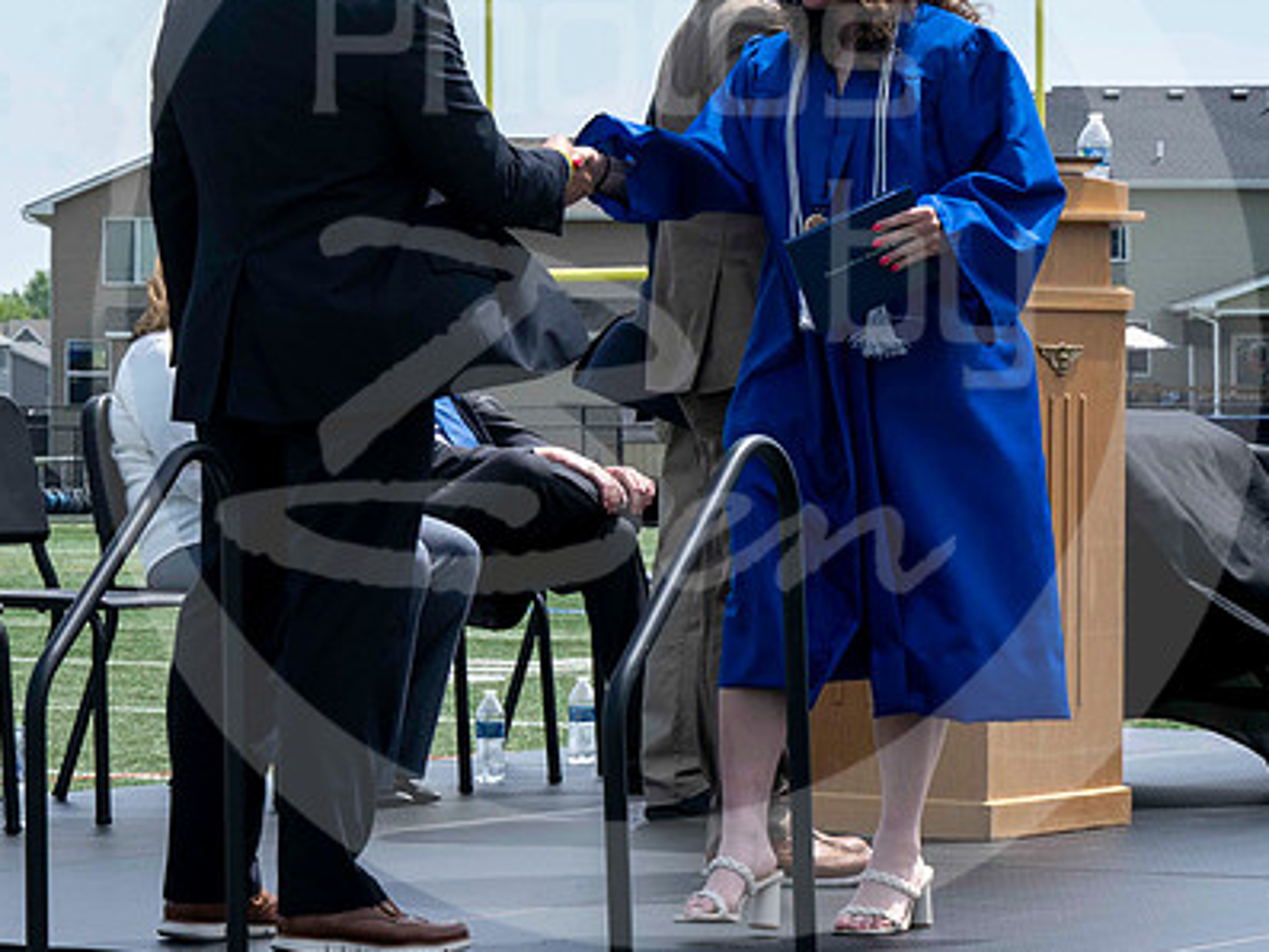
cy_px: 22
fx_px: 6307
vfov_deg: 8.6
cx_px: 287
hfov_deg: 11.5
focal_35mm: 172
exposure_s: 1/250
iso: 200
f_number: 13
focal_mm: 70
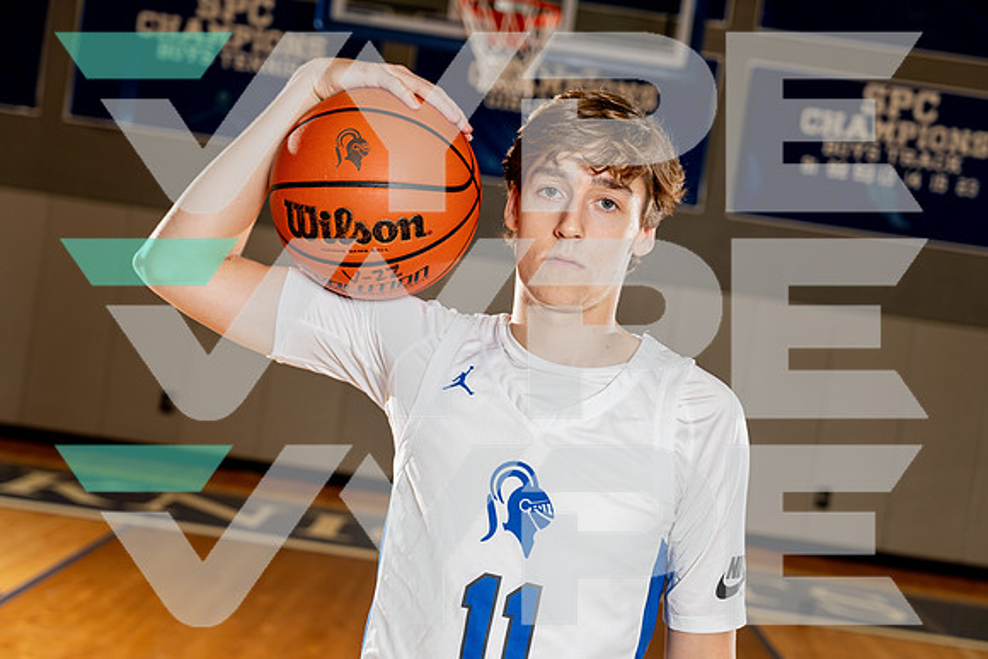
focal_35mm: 54
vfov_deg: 25.1
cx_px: 494
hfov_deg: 36.9
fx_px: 1482
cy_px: 330
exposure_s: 1/250
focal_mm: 54
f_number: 4
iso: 250
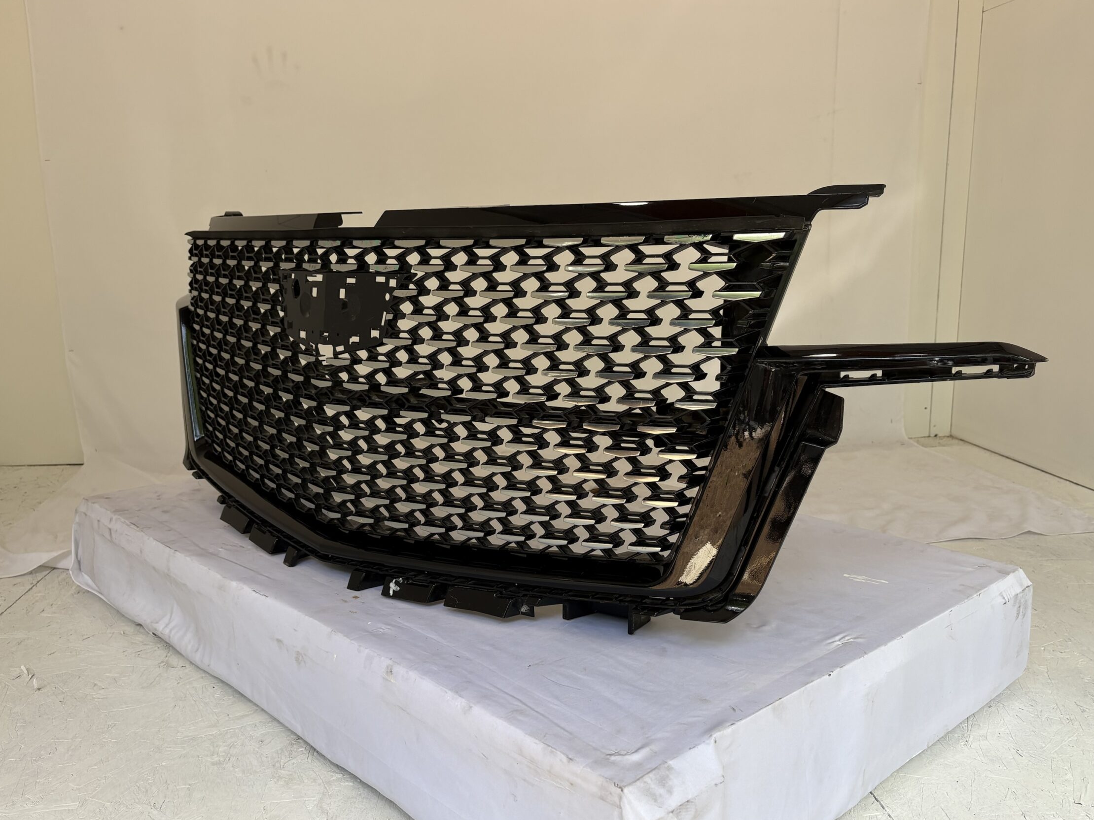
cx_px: 572
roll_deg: +0.7
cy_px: 453
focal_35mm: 30
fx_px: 948
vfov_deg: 46.7
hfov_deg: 59.9
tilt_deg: -12.8
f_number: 1.6
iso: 50
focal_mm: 5.96
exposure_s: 1/375
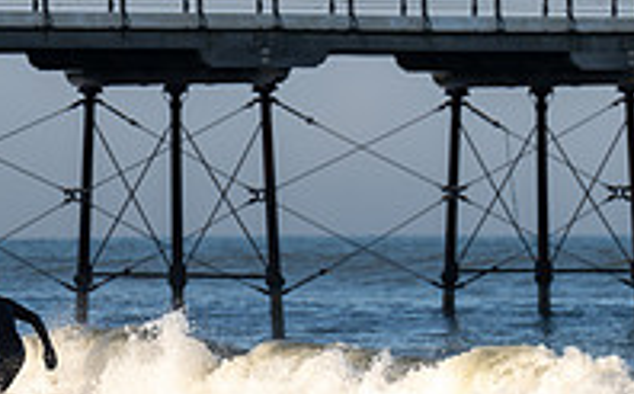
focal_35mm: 604
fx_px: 10419
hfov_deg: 3.5
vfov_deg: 2.2
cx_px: -15
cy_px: 316
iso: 160
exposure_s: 1/1000
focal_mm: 200
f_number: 4
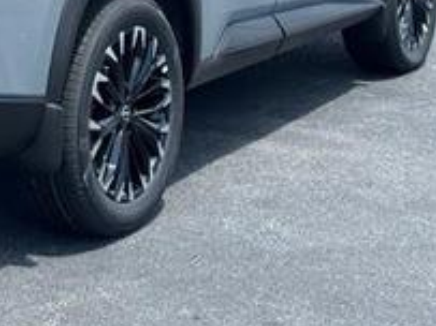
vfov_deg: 12.2
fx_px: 1498
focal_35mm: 119
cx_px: -26
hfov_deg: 16.1
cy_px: -64
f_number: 1.78
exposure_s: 1/1818
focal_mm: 6.76
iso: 64
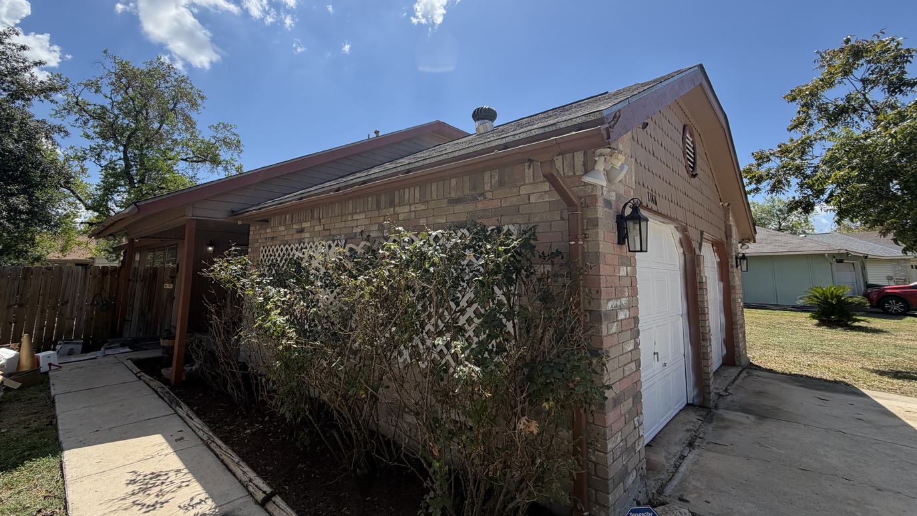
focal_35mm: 16
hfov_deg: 99.3
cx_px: 437
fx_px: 389
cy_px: 227
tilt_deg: +5.4
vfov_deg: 66.8
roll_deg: -0.2
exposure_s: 1/901
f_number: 2.2
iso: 25
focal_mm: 2.22
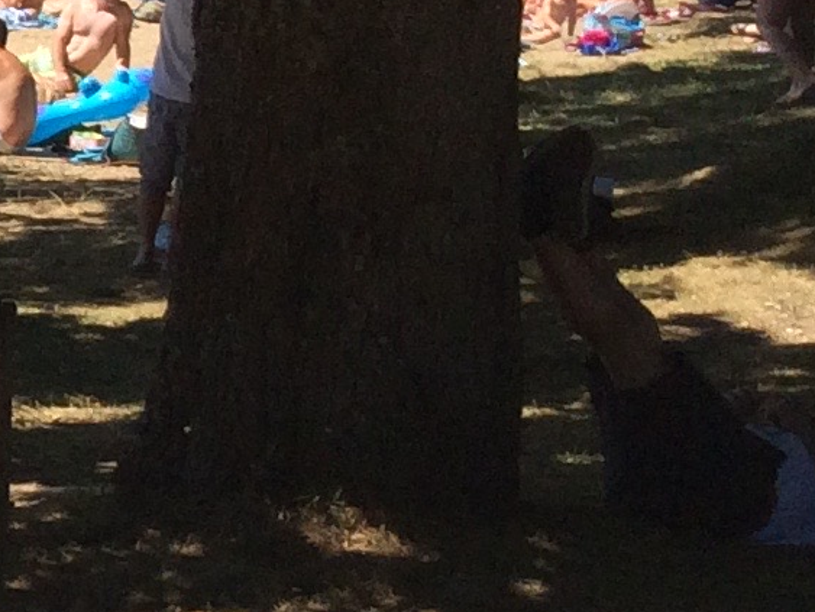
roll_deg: -3.1
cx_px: -1443
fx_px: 3958
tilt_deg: -5.7
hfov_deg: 9.7
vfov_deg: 8.8
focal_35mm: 168
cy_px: -51
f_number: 2.2
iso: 32
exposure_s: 1/1466
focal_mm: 4.15
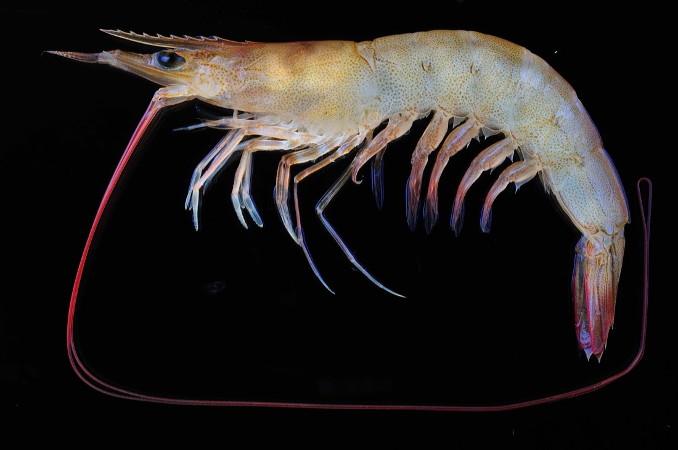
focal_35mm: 90
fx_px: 1693
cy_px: 225
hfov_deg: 22.7
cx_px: 339
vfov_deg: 15.1
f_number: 29
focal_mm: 60
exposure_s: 1/60
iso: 200
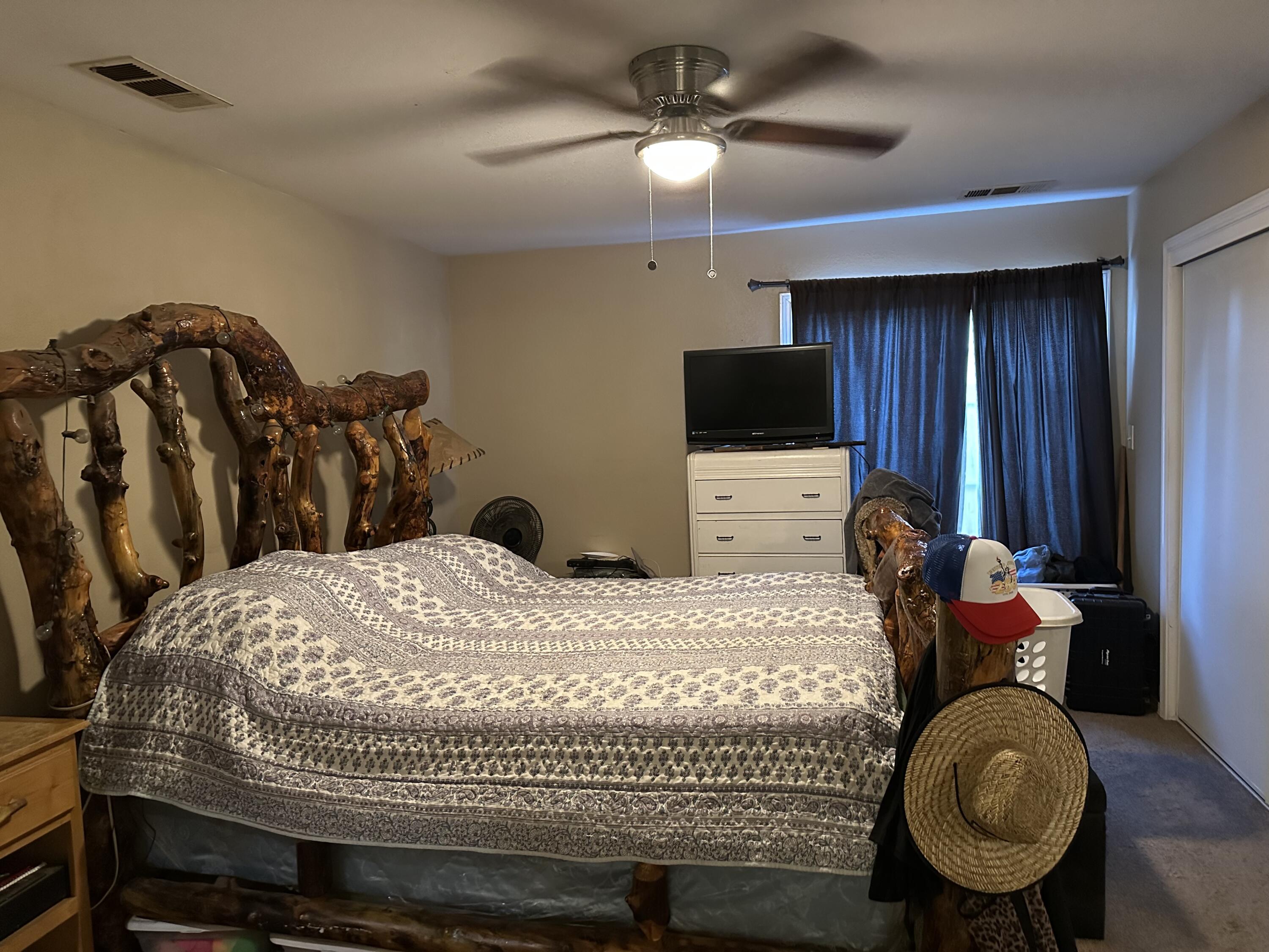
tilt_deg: -4.3
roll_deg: +2.1
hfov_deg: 71.6
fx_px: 880
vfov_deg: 56.8
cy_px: 476
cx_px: 634
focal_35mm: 24
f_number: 1.78
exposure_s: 1/40
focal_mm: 6.86
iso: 1000
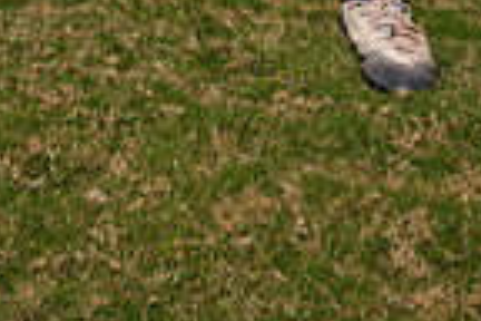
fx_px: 1456
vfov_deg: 10.9
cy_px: -415
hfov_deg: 18.7
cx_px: 167
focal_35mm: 109
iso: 250
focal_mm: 35
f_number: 11
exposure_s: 1/250
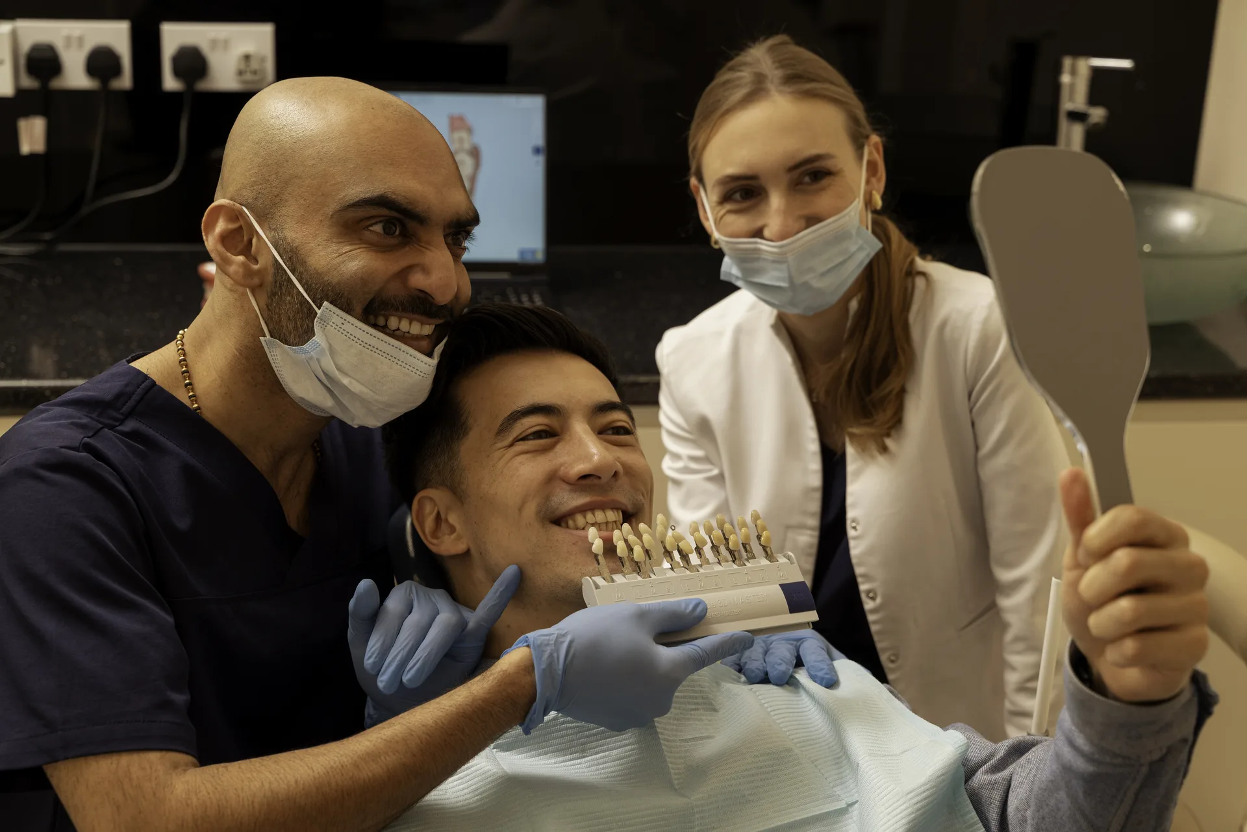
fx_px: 1941
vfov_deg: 24.2
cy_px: 416
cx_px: 624
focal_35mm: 56
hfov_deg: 35.6
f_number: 4.5
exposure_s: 1/250
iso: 400
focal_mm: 56
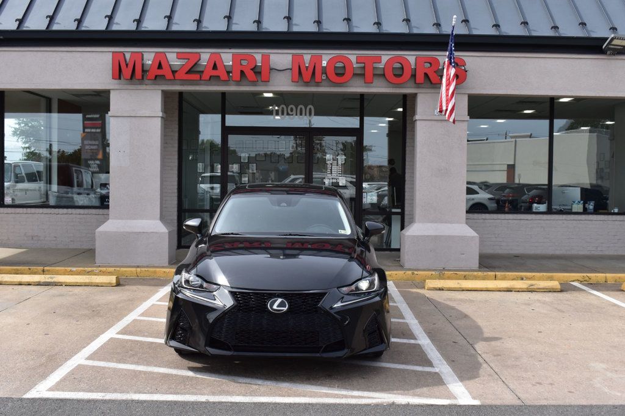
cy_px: 208
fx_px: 703
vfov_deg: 33.0
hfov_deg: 47.9
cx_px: 312
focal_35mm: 40
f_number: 11
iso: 400
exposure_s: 1/320
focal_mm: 27
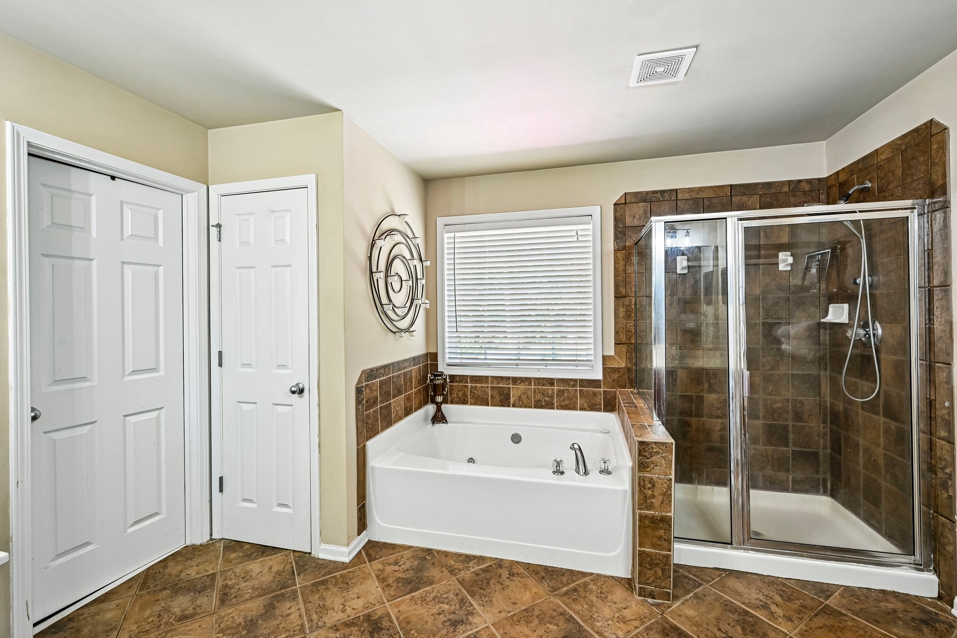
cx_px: 479
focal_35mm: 15
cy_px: 313
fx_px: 399
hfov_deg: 100.4
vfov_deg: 77.3
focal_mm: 14
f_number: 8
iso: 500
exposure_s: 1/15
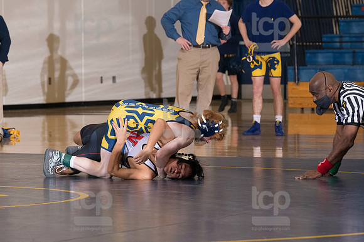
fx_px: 2577
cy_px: 121
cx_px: 182
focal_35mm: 255
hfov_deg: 8.1
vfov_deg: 5.4
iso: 2000
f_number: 5.6
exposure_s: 1/250
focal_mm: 170
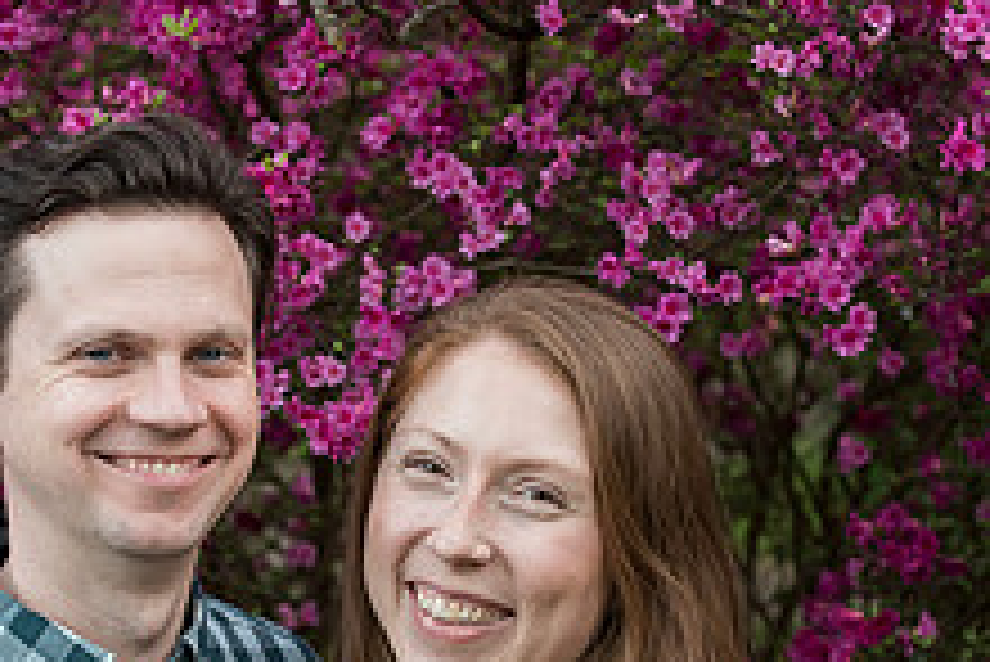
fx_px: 5806
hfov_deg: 9.7
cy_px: 664
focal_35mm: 211
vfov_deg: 6.5
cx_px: 369
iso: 1250
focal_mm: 80
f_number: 4
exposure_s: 1/250
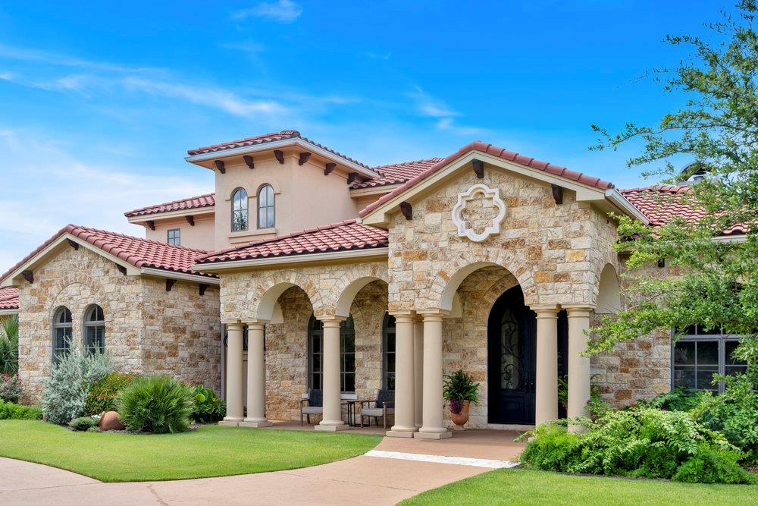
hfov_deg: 54.4
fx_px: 737
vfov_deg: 37.9
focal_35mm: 35
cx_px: 379
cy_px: 253
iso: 100
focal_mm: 35
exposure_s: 1/160
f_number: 10
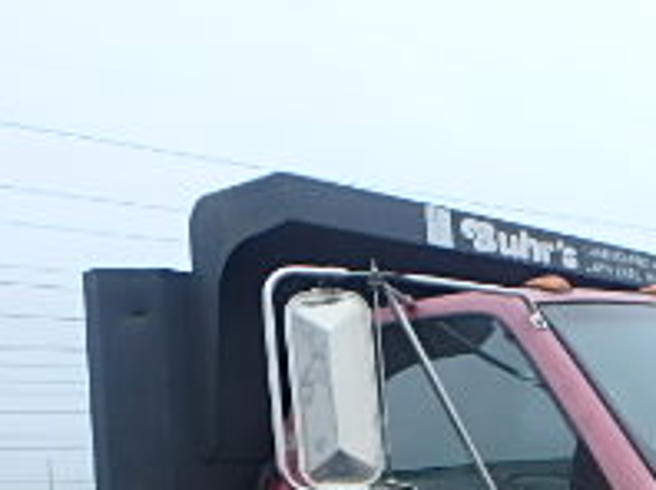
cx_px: 629
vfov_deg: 19.5
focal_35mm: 68
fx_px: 1287
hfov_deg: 27.2
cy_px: 679
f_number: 3.5
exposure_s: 1/160
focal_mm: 3.7
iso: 125
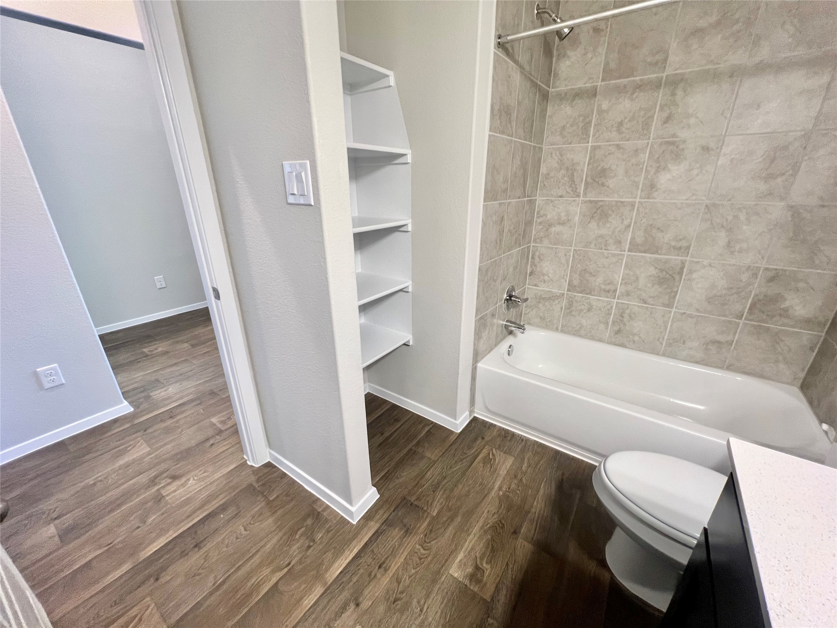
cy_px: 314
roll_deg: -0.1
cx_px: 418
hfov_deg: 106.2
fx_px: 314
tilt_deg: -21.6
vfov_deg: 89.9
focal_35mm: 13
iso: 200
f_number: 1.8
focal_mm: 1.57
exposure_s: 1/60
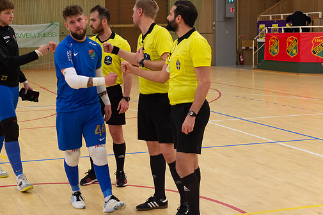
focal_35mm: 70
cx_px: 140
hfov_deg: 28.8
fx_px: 628
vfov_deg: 19.4
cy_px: 98
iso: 1100
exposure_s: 1/320
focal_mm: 60
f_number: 4
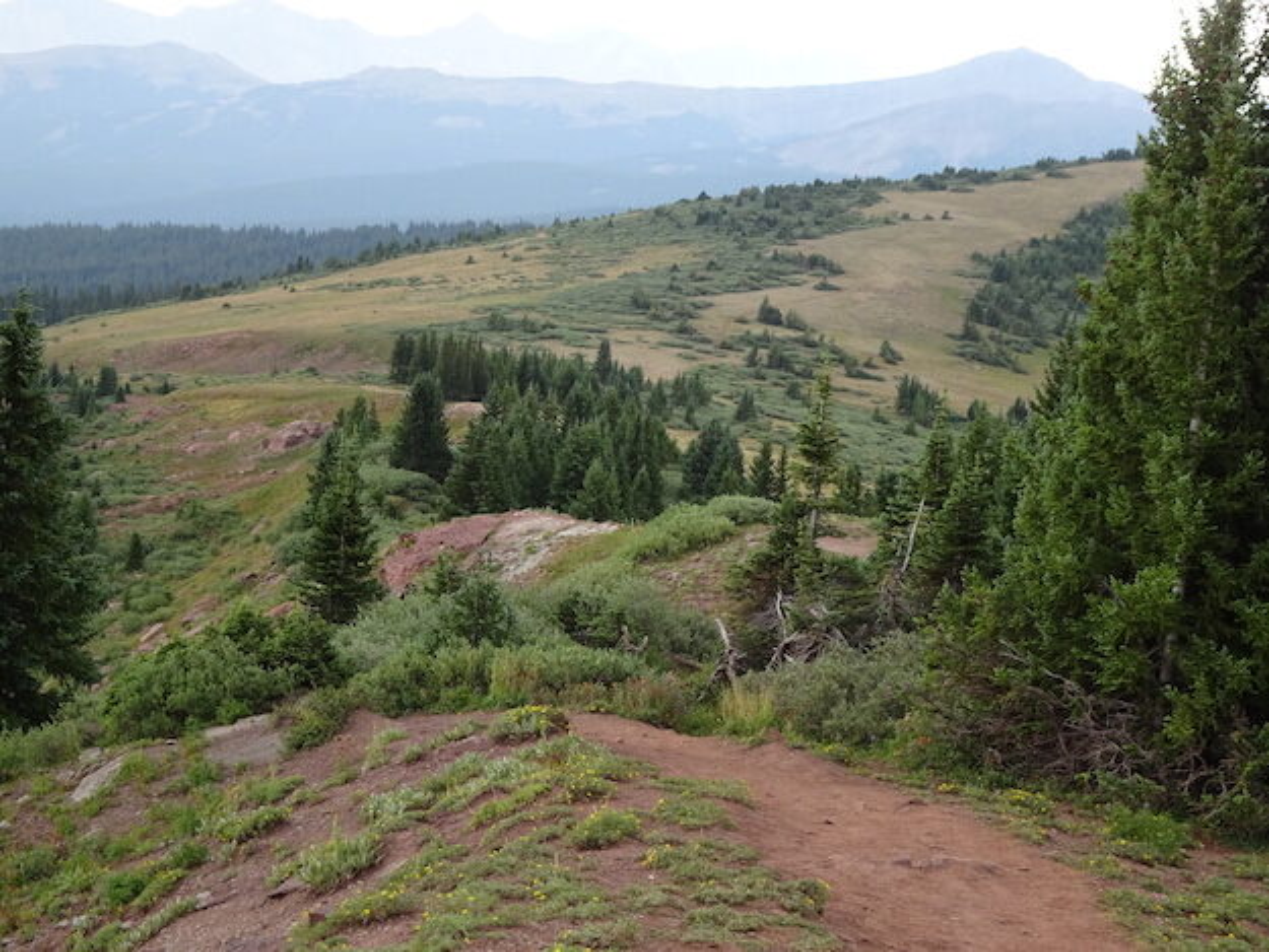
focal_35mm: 64
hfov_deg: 30.3
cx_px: 634
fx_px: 2347
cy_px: 476
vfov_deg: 22.9
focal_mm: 10.95
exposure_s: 1/80
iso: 100
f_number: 4.5
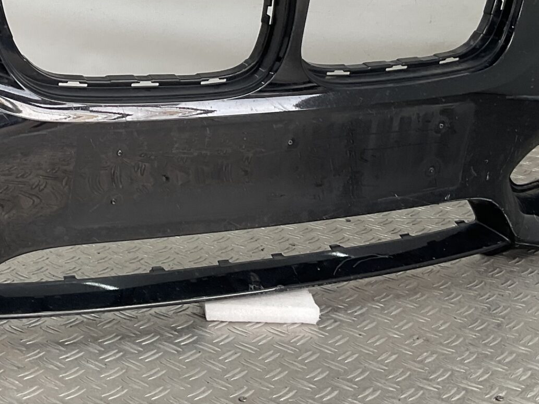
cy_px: 13
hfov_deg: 26.4
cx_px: 83
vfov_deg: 19.9
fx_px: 1121
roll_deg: -1.9
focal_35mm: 72
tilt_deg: -9.5
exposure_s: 1/129
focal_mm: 3
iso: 16
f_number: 1.8
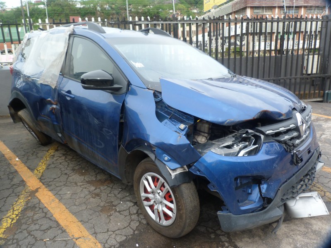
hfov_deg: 69.4
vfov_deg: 54.9
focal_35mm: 25
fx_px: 239
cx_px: 166
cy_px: 124
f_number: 3.6
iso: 80
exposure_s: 1/100
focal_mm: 4.5
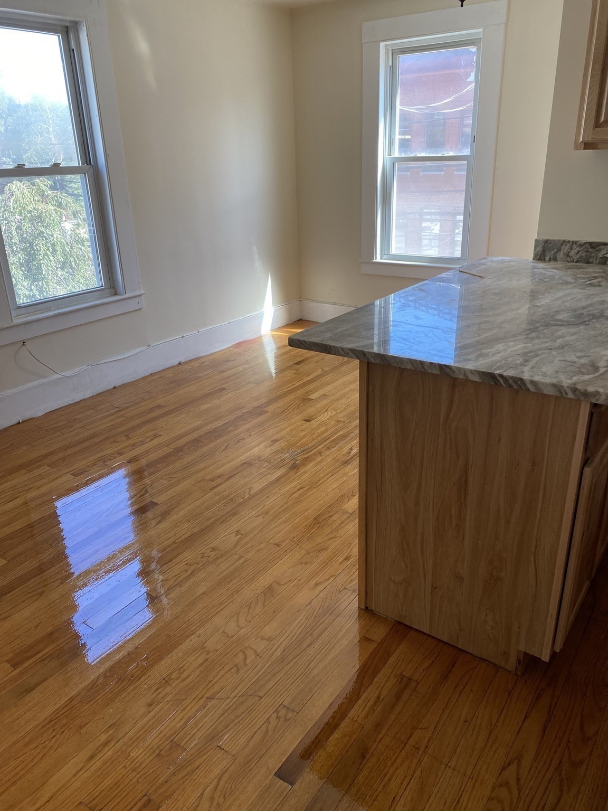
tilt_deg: -21.2
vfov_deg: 67.3
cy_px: 406
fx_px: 609
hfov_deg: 53.1
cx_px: 304
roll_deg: +0.6
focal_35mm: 26
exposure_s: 1/121
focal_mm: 4.25
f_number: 1.8
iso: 64
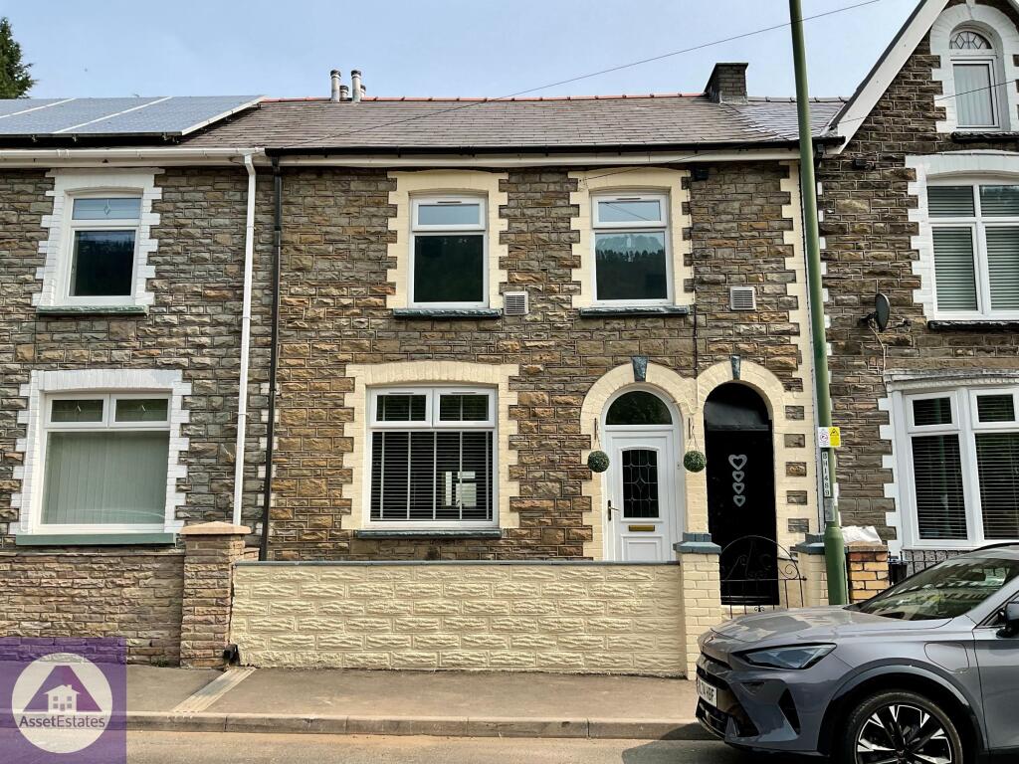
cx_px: 510
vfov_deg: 48.2
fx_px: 854
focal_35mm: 29
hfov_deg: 61.7
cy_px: 382
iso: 16
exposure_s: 1/1412
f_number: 1.8
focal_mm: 3
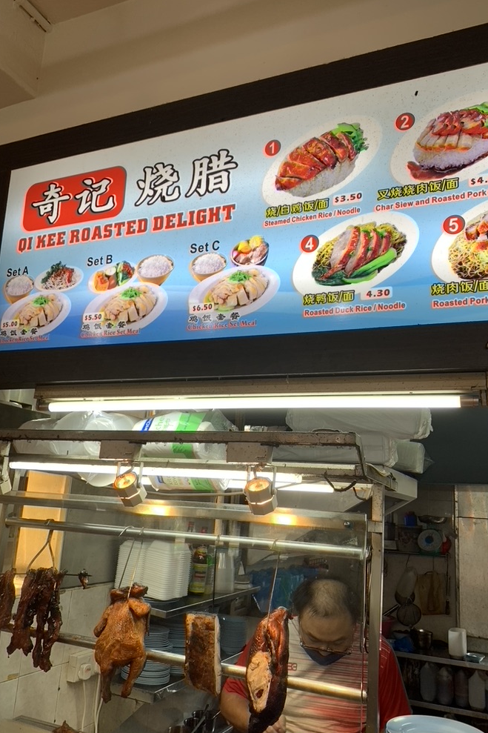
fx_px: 569
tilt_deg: +14.5
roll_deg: -2.9
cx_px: 261
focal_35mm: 28
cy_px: 373
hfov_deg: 46.4
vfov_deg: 65.5
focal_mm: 4.25
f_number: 1.8
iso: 32
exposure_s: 1/100
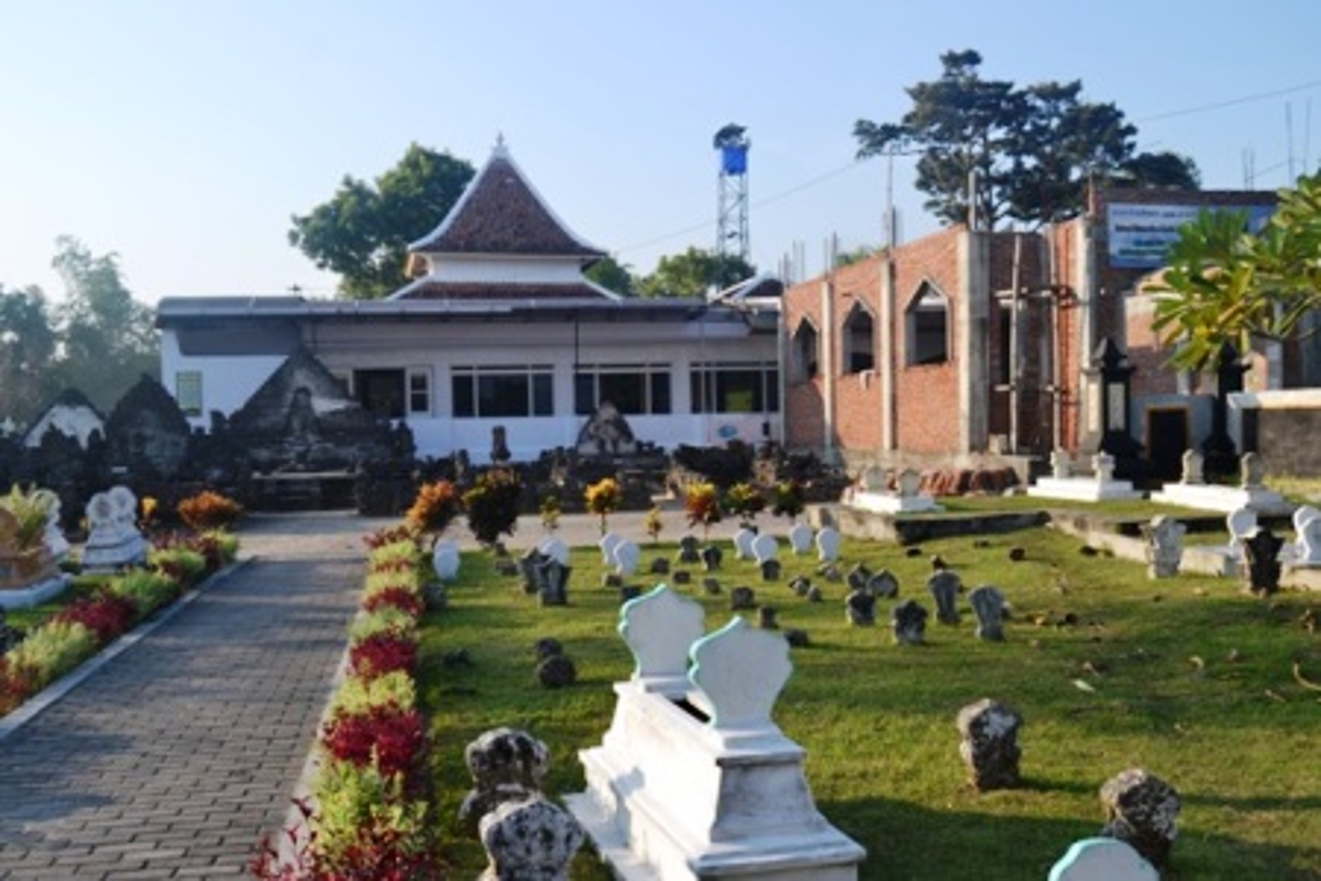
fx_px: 1321
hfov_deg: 53.1
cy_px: 440
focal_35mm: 36
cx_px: 660
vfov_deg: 36.9
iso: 100
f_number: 7.1
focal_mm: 24
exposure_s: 1/200
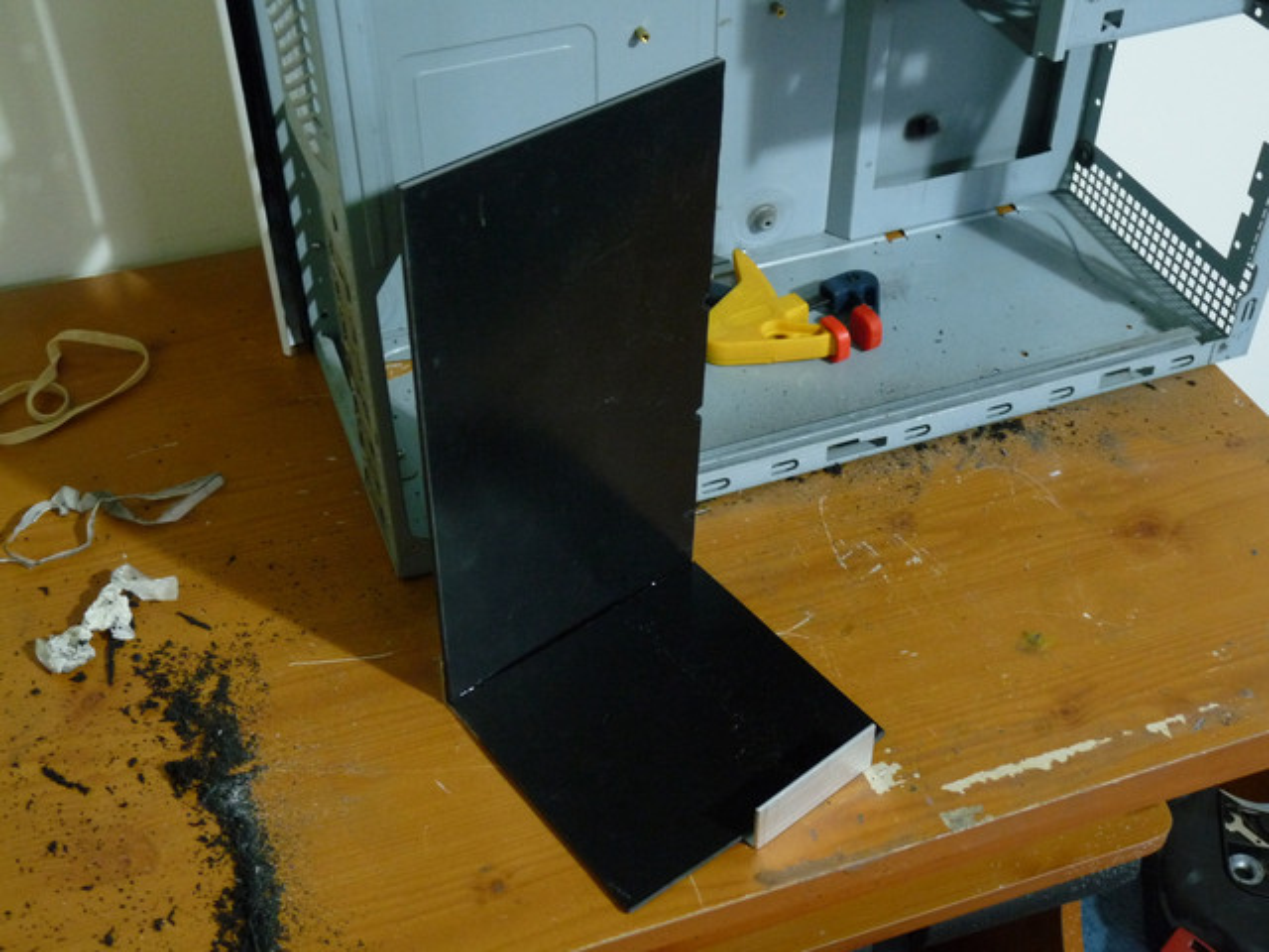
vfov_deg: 34.3
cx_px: 634
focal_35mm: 42
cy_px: 476
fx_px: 1540
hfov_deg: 44.8
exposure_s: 1/5
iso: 400
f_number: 3
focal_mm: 7.4
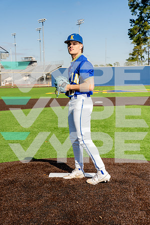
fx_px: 369
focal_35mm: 59
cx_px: 75
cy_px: 112
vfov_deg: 33.9
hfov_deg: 23.0
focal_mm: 59
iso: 100
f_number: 8
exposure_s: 1/250
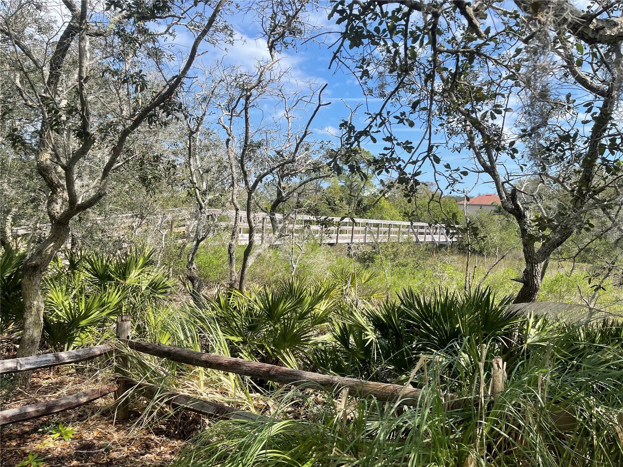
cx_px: 312
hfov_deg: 69.4
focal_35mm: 25
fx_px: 450
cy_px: 234
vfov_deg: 54.9
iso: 32
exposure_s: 1/2288
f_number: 1.6
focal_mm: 5.1
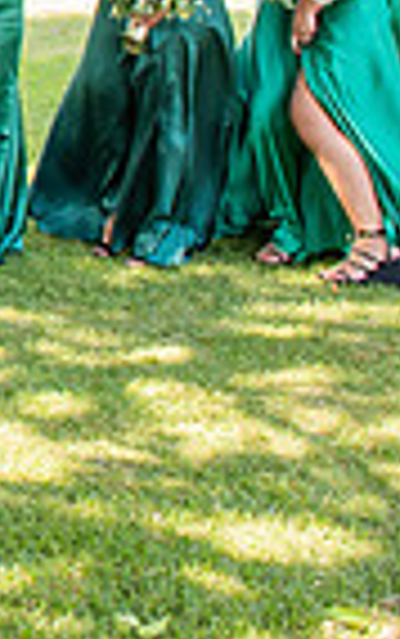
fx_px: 1741
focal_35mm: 100
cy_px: -227
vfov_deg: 19.0
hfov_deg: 10.6
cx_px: -665
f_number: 6.3
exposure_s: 1/200
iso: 500
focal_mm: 24
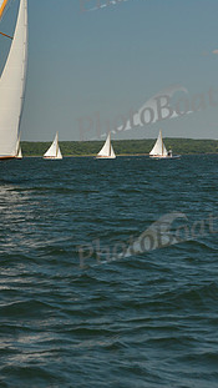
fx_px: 1407
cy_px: 64
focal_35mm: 137
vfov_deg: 15.5
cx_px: 12
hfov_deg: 8.8
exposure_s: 1/800
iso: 280
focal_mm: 70
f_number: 7.1
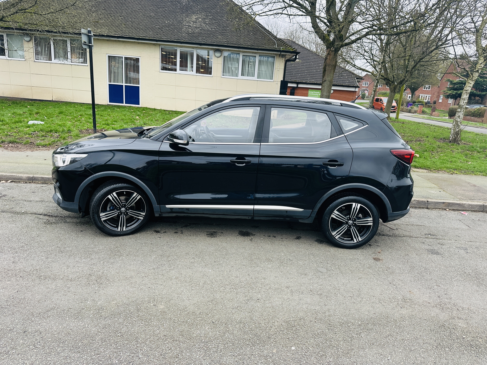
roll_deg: -4.3
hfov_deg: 71.6
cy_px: 182
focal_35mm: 24
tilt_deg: -15.5
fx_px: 338
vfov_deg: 56.8
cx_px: 244
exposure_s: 1/121
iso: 64
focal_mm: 6.86
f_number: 1.78
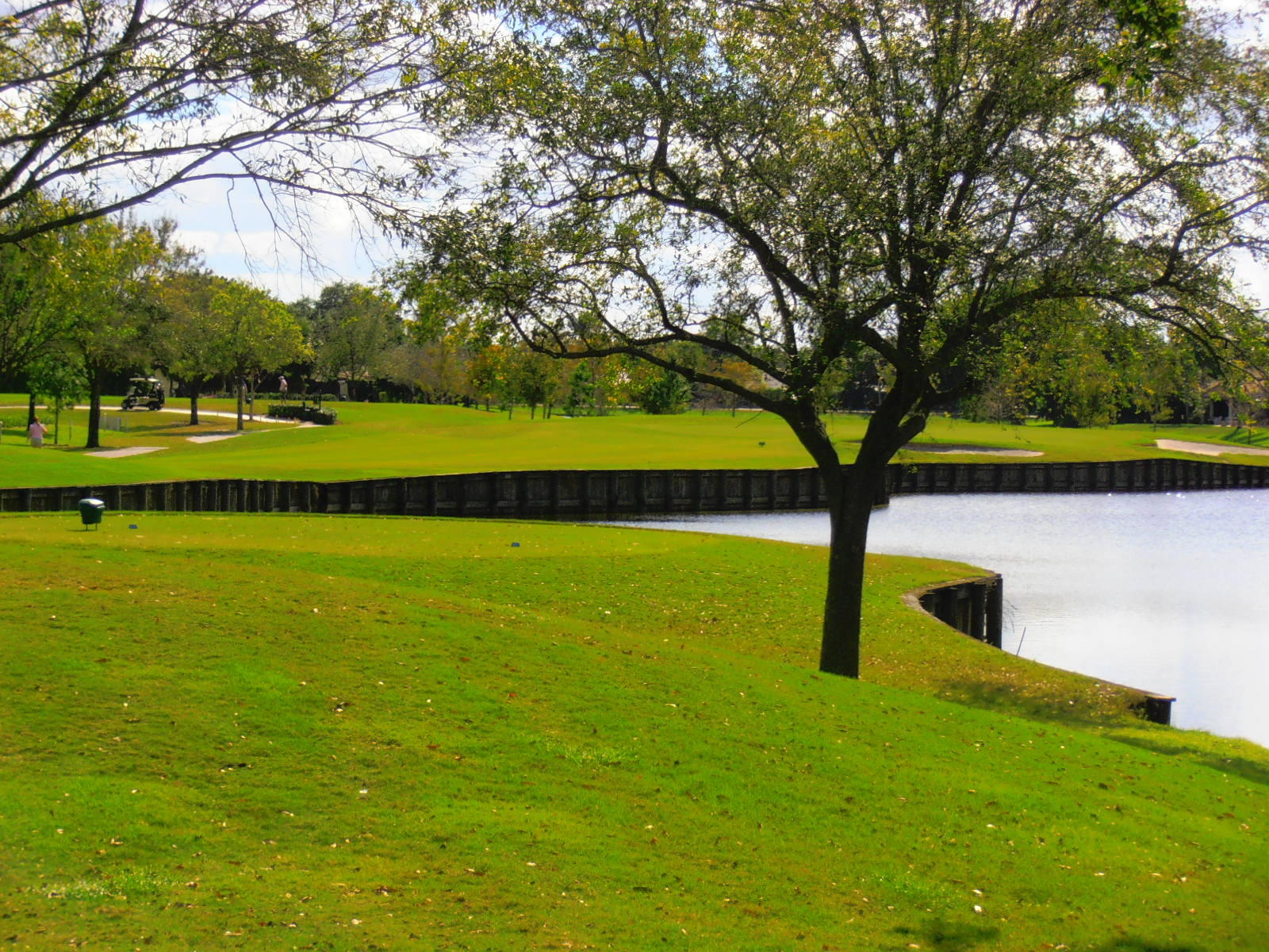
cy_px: 476
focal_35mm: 111
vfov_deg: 13.3
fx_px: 4069
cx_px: 634
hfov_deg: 17.7
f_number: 5.5
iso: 80
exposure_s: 1/500
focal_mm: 19.64
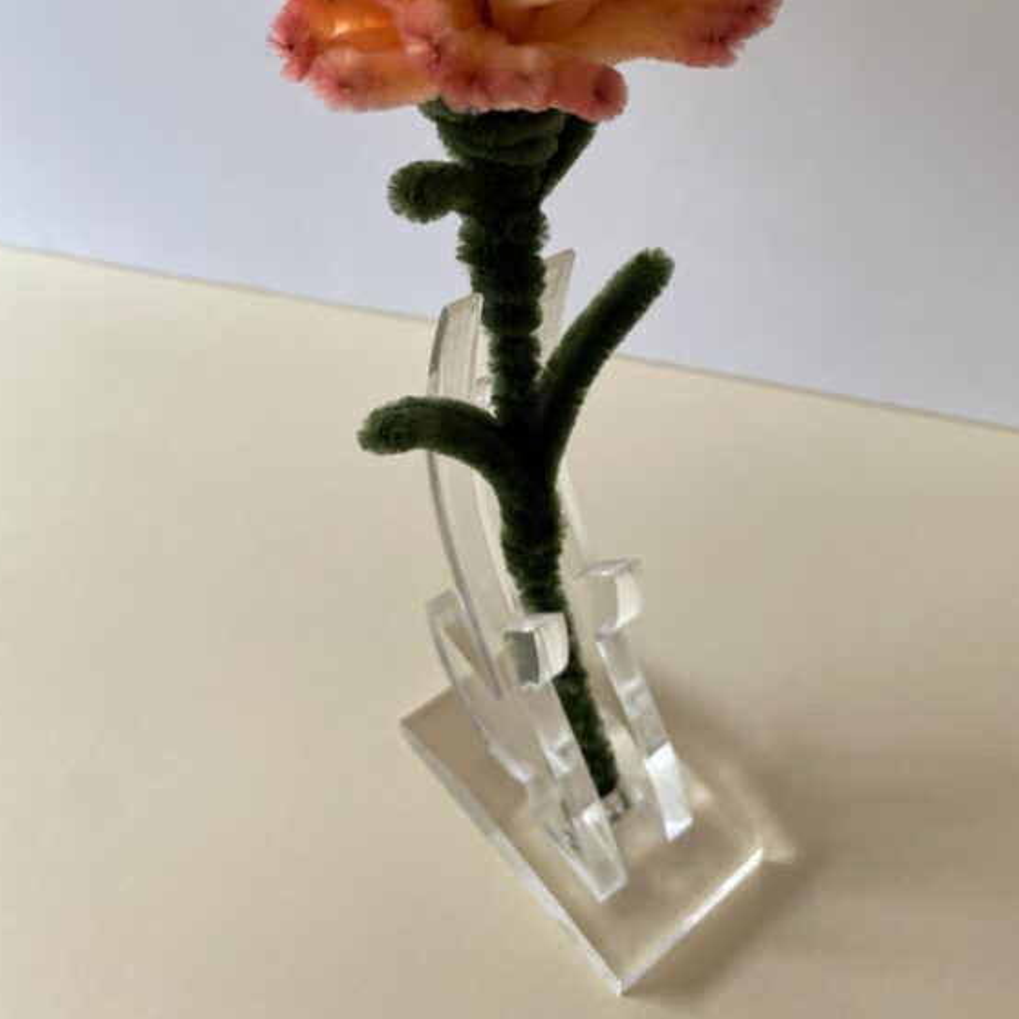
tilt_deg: -35.4
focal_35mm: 33
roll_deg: +1.5
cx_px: 521
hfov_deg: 49.7
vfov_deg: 48.7
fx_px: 1099
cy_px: 320
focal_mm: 4.25
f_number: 1.8
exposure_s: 1/121
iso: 125
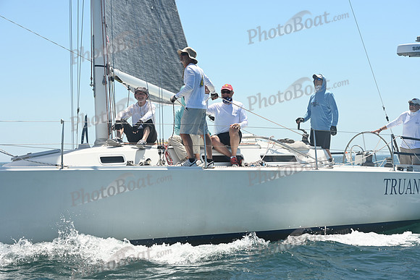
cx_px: 210
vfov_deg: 16.1
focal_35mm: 85
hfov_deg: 23.9
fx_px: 992
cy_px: 140
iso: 320
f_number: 7.1
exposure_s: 1/1000
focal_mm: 85
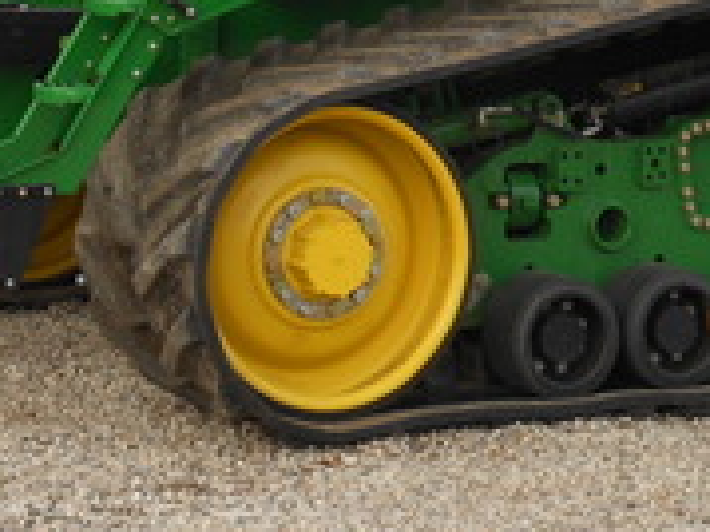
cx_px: 341
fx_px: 2808
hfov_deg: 14.4
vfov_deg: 10.5
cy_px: -250
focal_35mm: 137
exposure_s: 1/160
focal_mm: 8.1
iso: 80
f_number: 4.6
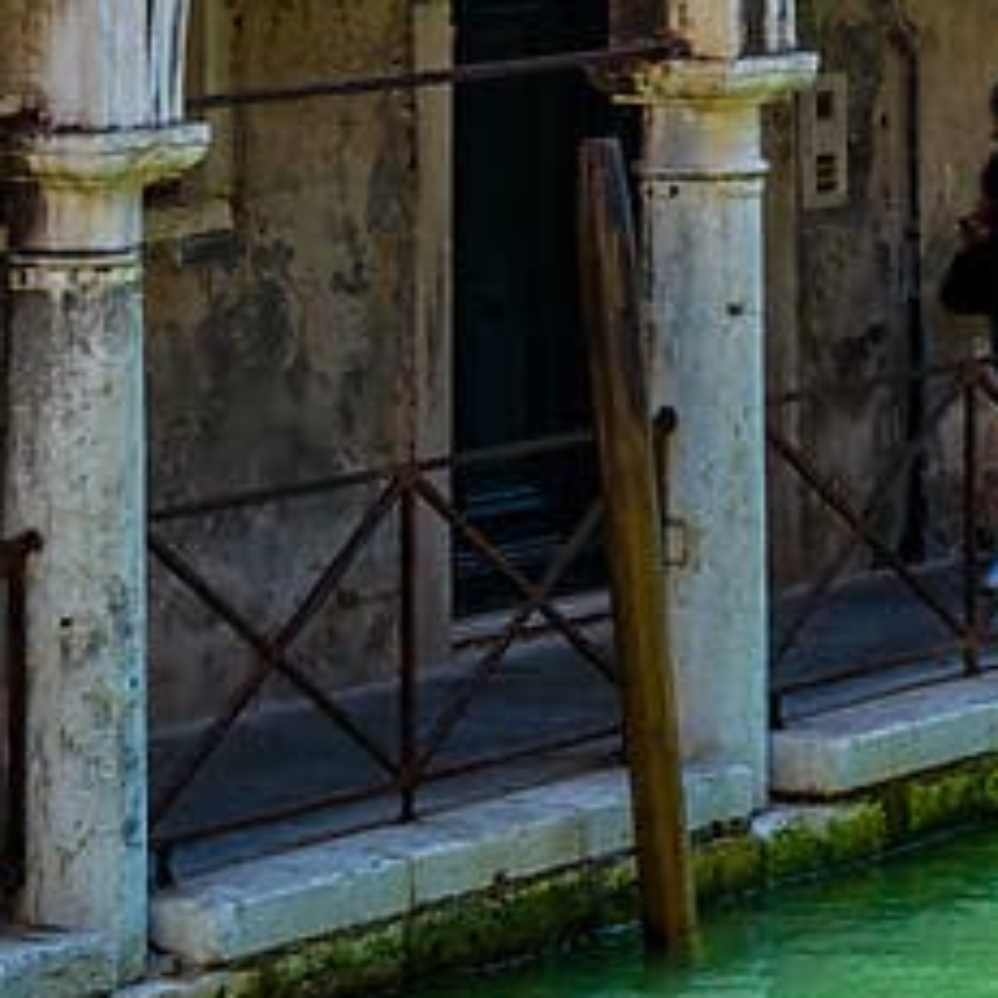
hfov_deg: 6.8
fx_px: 8220
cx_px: 1767
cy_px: -352
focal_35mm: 252
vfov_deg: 6.9
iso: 100
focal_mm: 38
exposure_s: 1/160
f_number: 8
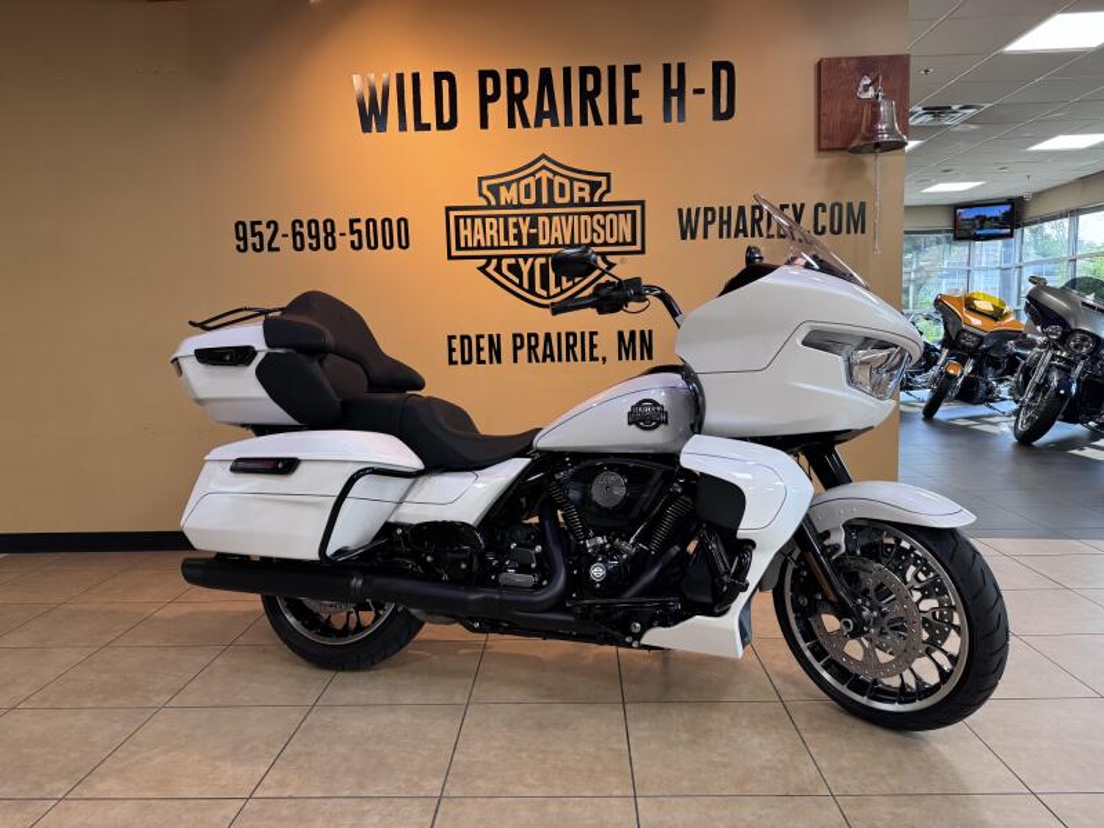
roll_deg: +1.7
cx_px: 552
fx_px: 765
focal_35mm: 24
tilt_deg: -7.1
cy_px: 414
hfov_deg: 71.6
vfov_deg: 56.8
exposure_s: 1/120
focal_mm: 6.76
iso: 160
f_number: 1.78
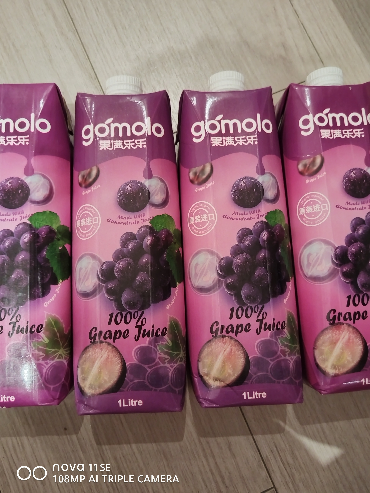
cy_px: 246
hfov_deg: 53.1
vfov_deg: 67.3
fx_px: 371
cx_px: 185
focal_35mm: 26
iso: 1596
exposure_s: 1/16.7
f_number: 1.9
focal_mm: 4.95
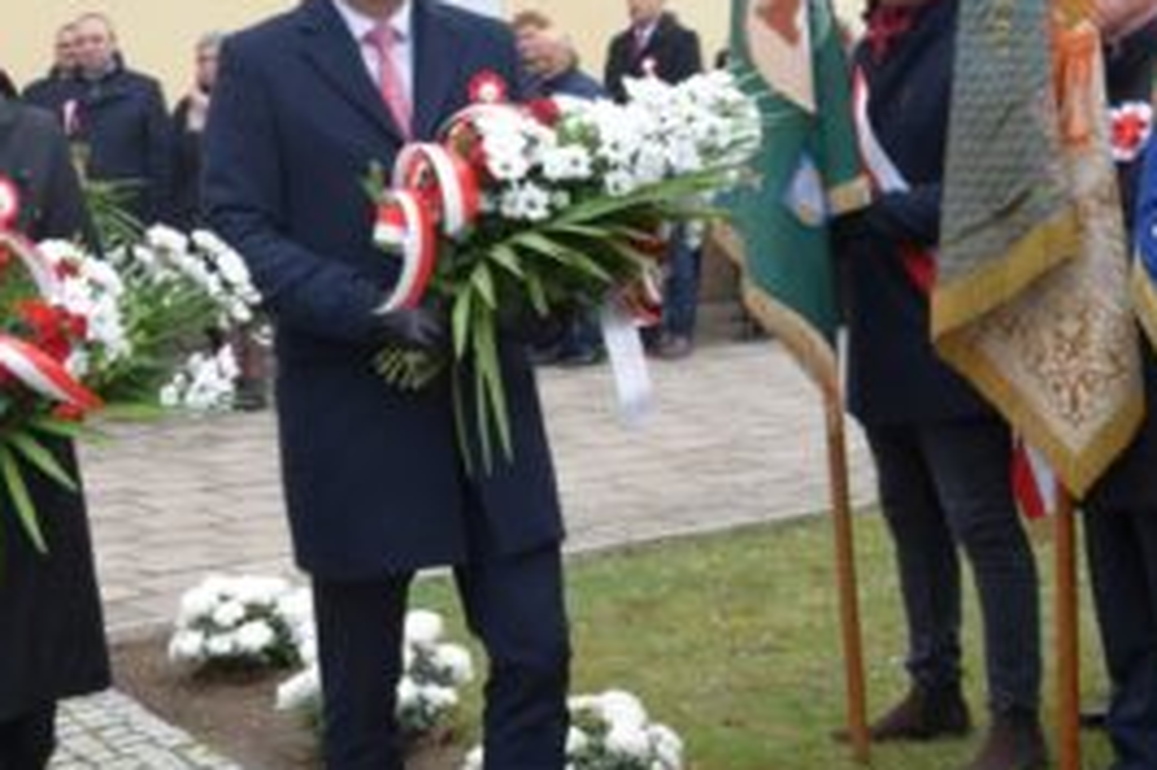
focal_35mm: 88
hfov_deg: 23.1
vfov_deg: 15.5
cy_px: 344
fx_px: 2826
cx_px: 505
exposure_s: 1/160
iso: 400
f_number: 6.3
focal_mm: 26
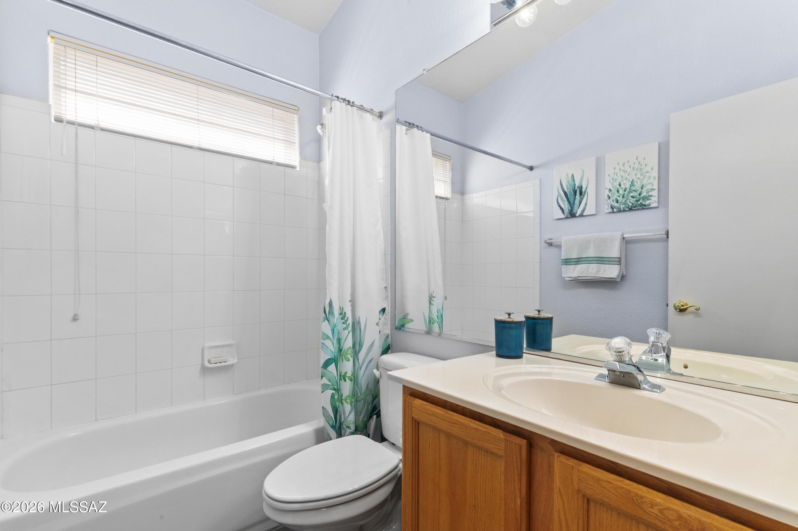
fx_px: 354
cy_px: 266
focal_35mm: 16
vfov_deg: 73.7
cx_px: 399
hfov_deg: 96.8
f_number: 18
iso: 2000
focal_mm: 16
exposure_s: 1/10
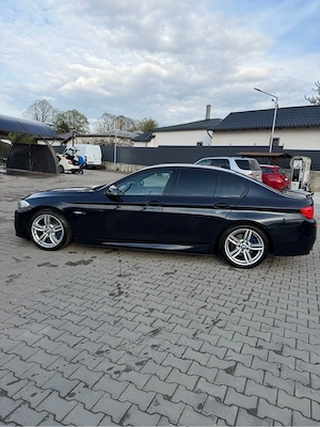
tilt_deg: -8.9
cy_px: 214
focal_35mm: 24
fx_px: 296
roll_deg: -4.4
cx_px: 160
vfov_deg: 71.6
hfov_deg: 56.8
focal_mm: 6.76
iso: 80
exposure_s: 1/1901
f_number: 1.78
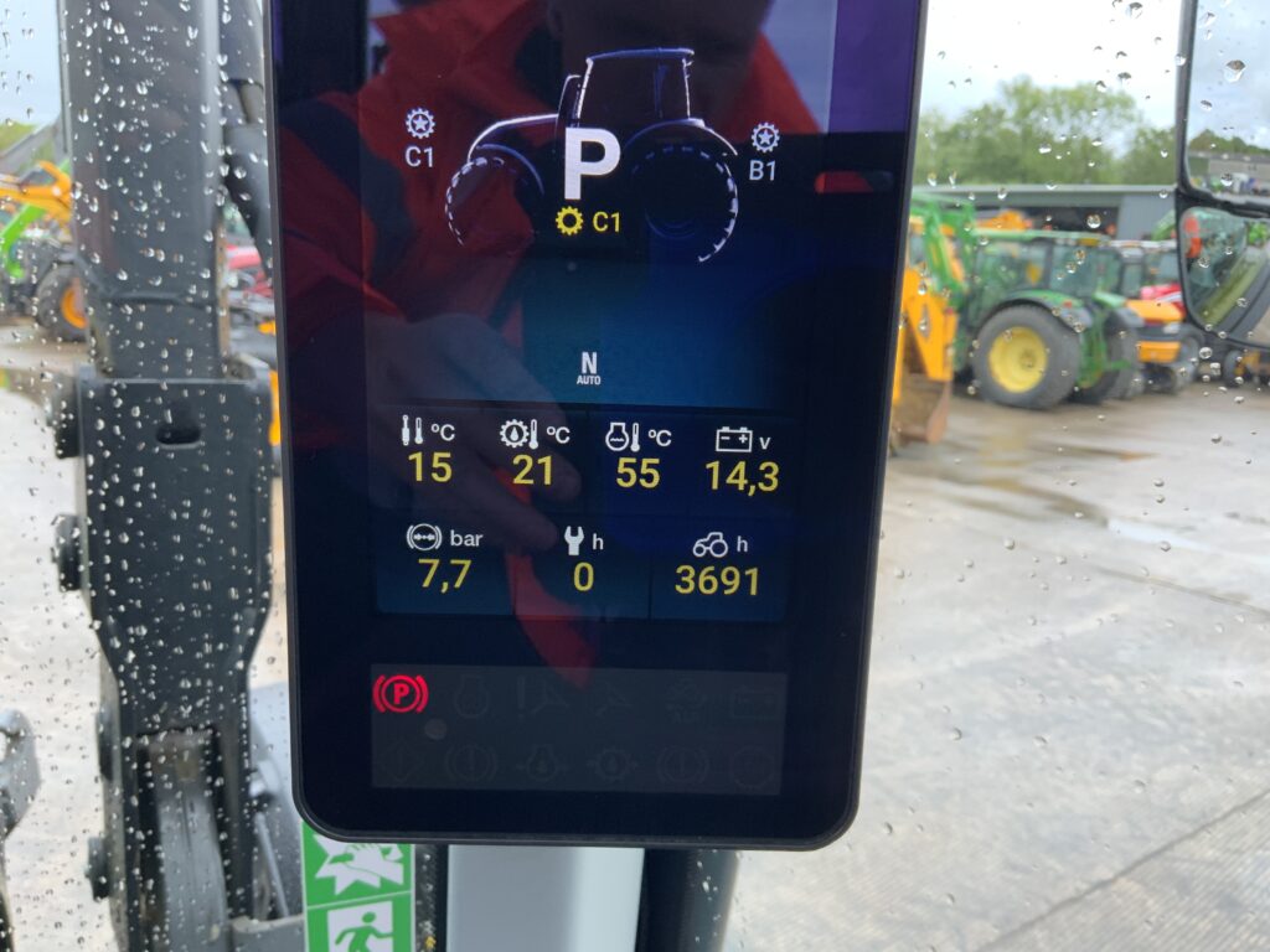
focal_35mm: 29
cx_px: 635
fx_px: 1064
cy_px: 476
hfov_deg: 61.7
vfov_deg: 48.2
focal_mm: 3
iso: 16
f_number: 1.8
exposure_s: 1/122
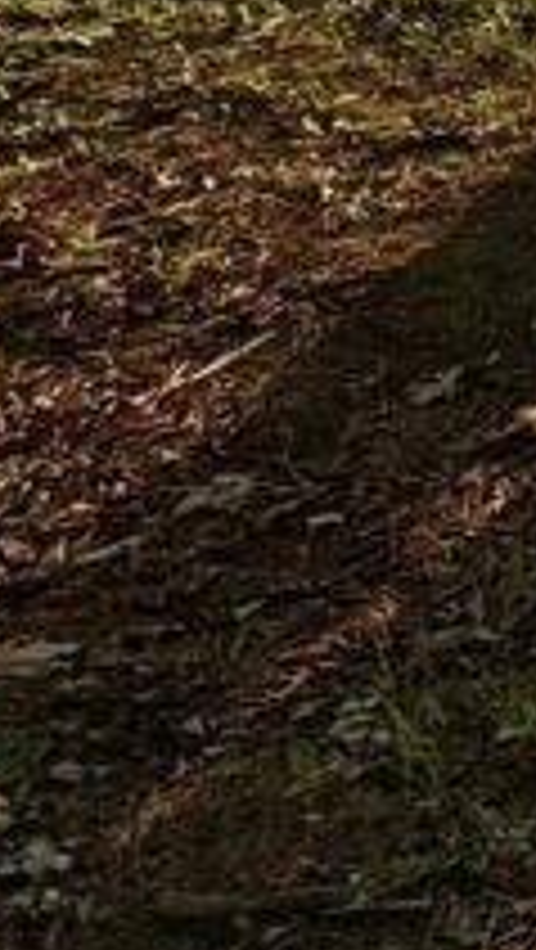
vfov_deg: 23.2
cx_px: 1980
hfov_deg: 8.9
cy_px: -392
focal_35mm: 77
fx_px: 1942
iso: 50
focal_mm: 2.22
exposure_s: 1/3390
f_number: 2.2
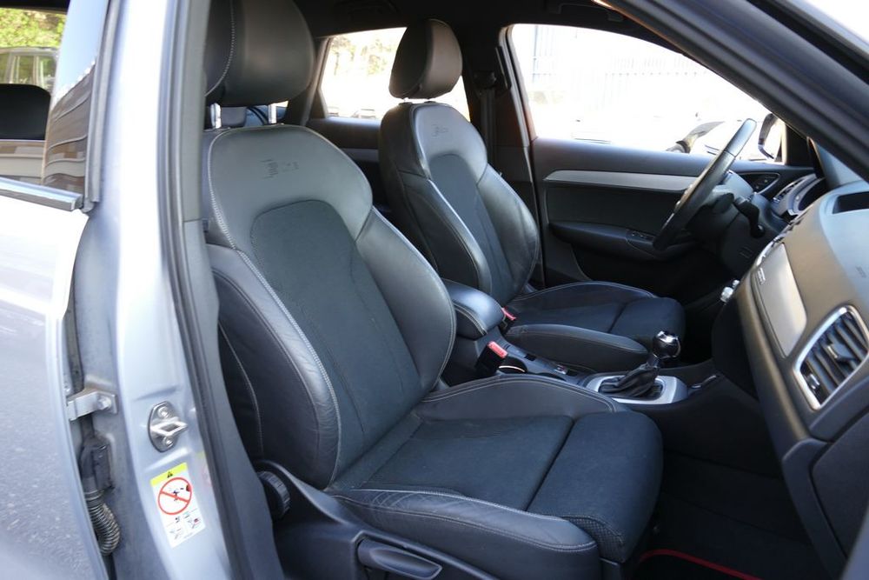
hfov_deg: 71.5
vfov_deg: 51.3
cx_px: 434
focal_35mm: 25
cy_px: 290
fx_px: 604
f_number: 2.8
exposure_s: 1/60
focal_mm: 9.12
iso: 200
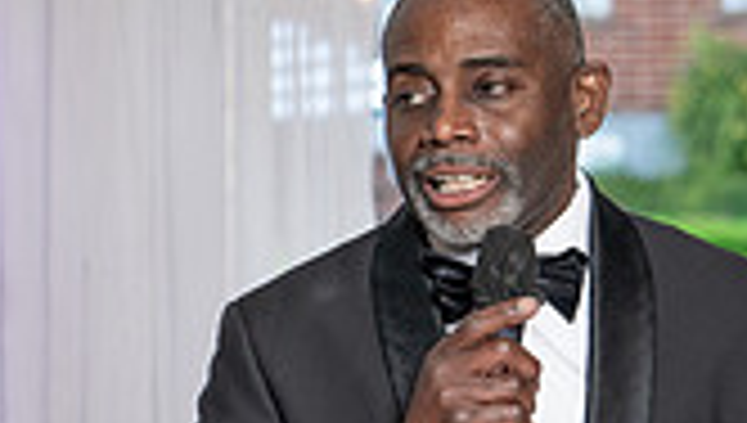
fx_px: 5555
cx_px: -116
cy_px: 406
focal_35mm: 280
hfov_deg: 7.6
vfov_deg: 4.4
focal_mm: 71
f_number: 4
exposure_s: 1/200
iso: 800
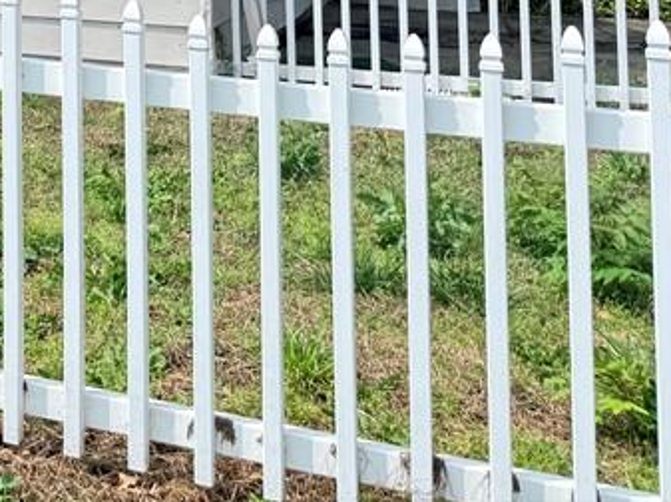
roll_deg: +0.1
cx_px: -265
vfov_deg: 17.9
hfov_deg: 22.9
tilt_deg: +4.2
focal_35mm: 73
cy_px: -259
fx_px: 1414
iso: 80
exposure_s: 1/2525
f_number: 1.78
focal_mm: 6.76
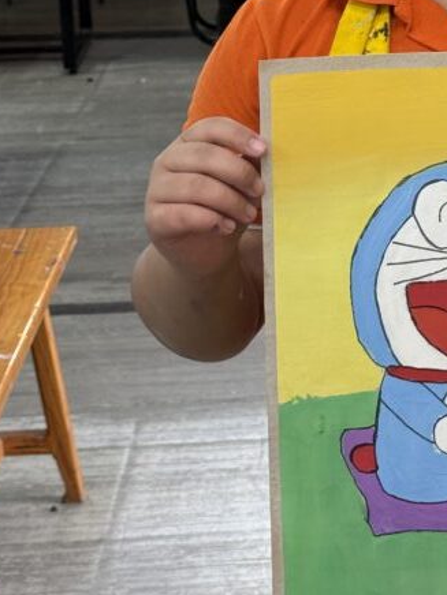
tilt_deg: -12.0
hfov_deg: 13.2
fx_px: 1894
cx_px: 470
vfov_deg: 17.7
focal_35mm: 110
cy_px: 102
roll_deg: +0.2
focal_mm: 6.76
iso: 160
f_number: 1.78
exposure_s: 1/100
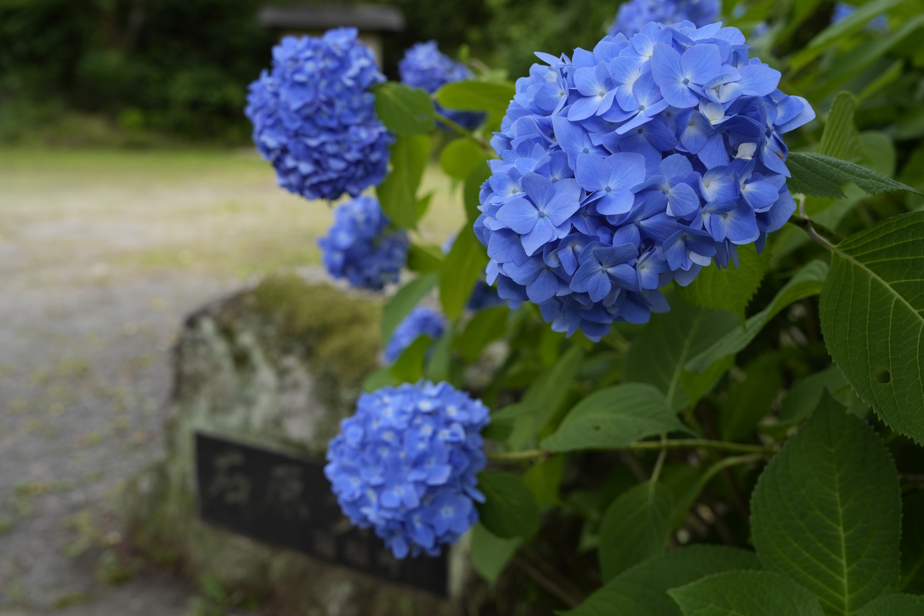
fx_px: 950
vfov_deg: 35.9
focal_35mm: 37
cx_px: 449
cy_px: 308
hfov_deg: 51.9
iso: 250
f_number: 6.3
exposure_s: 1/200
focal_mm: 36
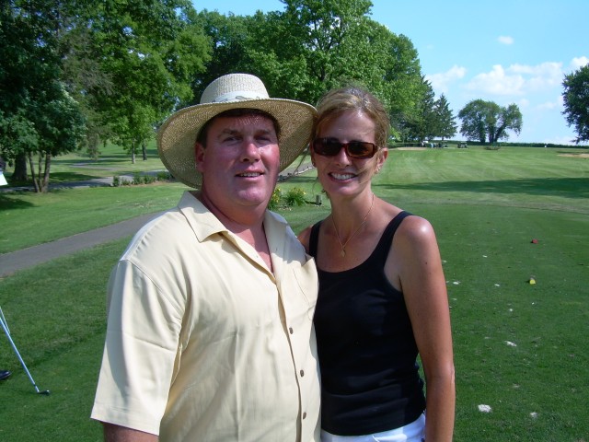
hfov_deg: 49.0
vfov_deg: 37.7
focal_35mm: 38
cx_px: 294
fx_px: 647
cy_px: 221
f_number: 4.6
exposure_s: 1/297
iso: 50
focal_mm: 6.3
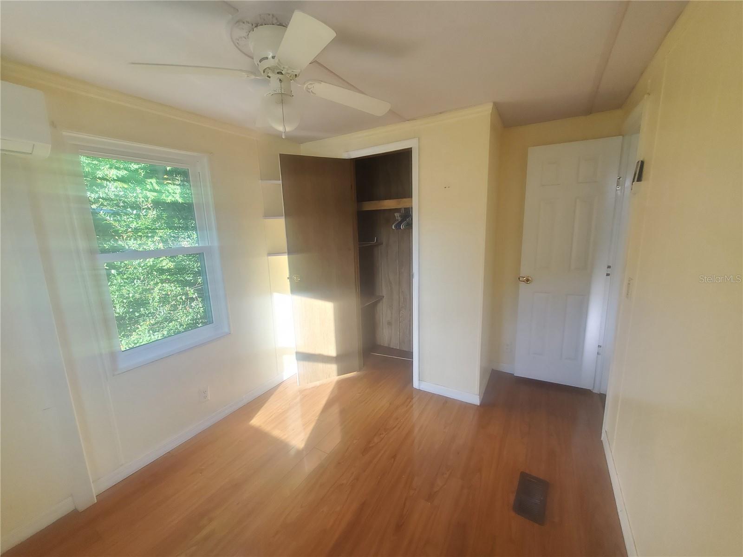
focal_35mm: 13
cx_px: 372
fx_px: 279
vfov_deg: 89.9
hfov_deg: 106.2
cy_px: 278
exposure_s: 1/50
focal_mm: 1.8
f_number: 2.2
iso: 100
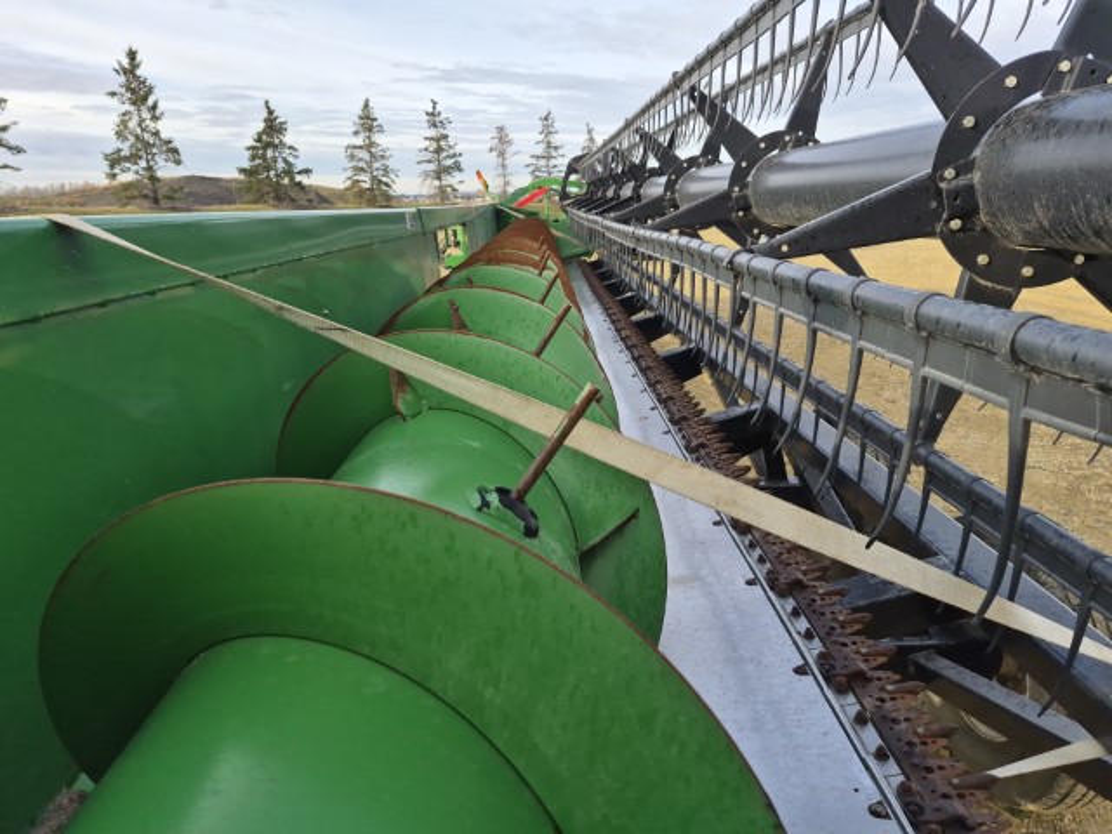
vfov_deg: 58.9
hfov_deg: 73.9
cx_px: 556
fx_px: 739
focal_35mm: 23
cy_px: 417
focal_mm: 5.4
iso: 80
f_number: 1.8
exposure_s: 1/1668
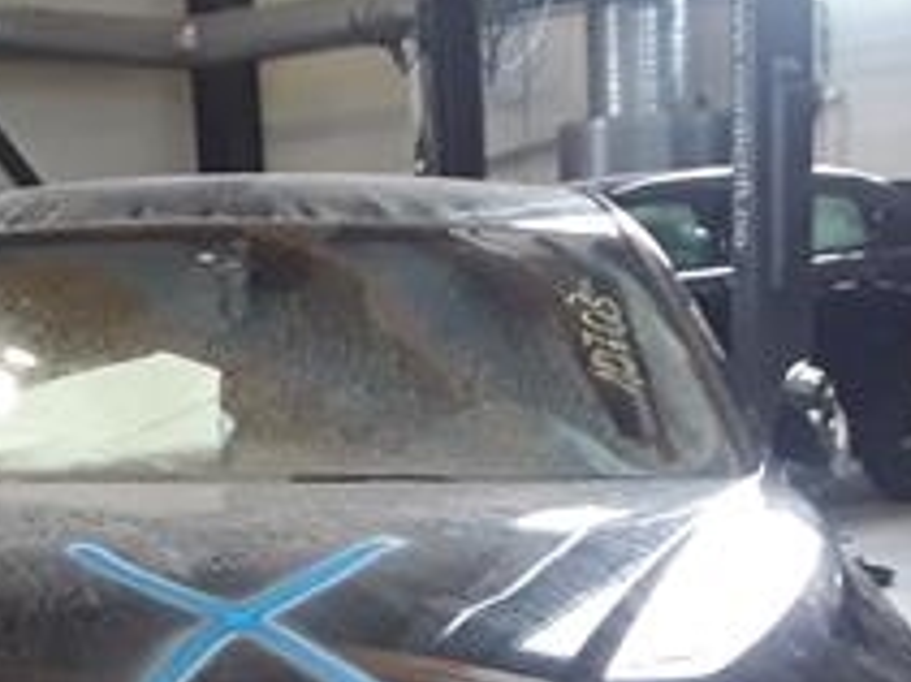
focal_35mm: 85
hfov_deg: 23.0
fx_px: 2236
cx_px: 380
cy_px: 863
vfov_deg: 16.5
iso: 200
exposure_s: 1/25
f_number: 1.9
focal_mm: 2.91
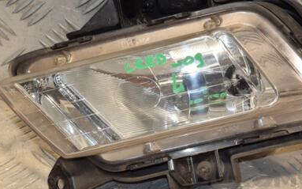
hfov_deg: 13.2
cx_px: 177
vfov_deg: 8.3
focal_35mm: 158
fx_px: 1300
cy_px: 70
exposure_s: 1/200
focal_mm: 66
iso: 800
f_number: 8
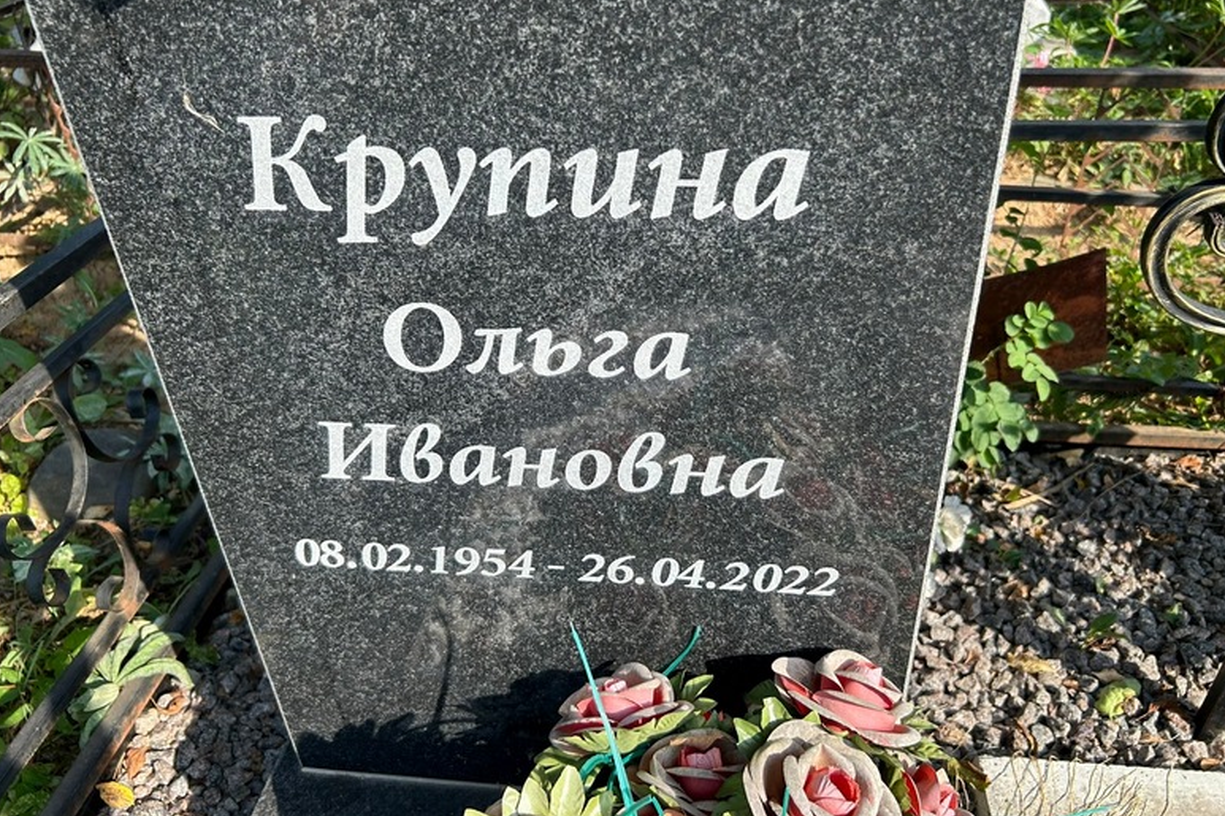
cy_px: 360
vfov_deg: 46.3
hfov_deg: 65.5
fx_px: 953
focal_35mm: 28
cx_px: 618
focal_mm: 5.7
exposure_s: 1/1266
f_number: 1.5
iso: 50
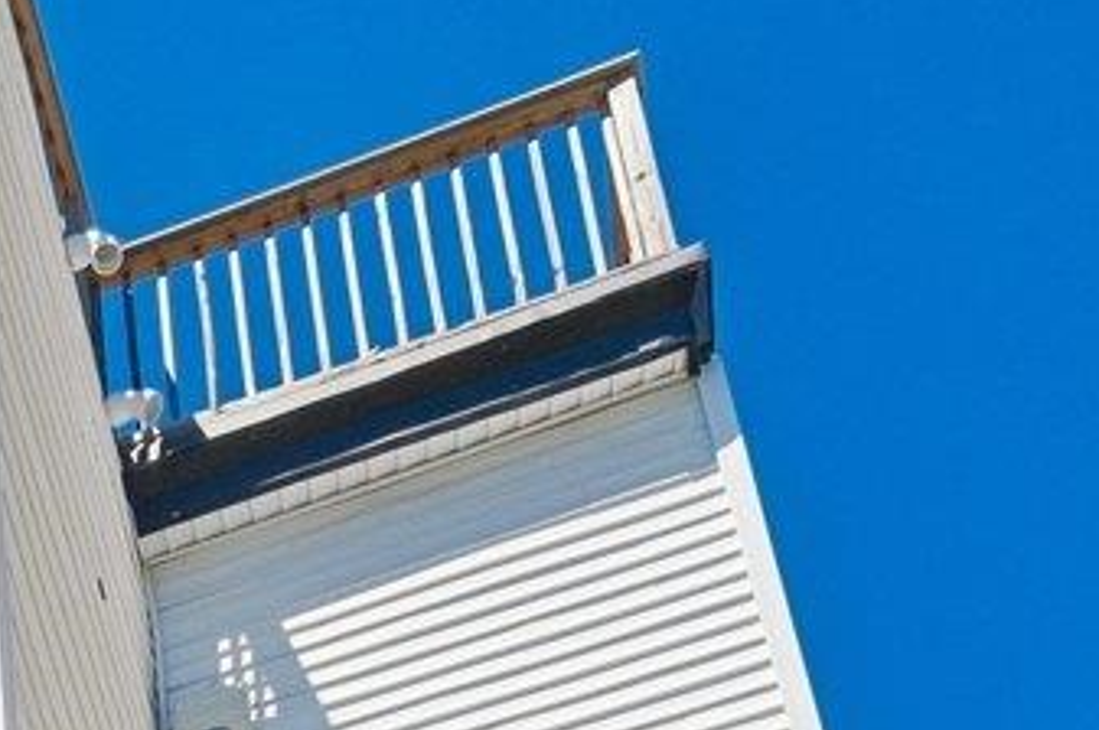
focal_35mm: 73
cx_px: -228
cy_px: 1885
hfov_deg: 24.9
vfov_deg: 12.8
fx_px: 2226
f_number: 4
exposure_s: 1/3800
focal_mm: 8
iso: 320
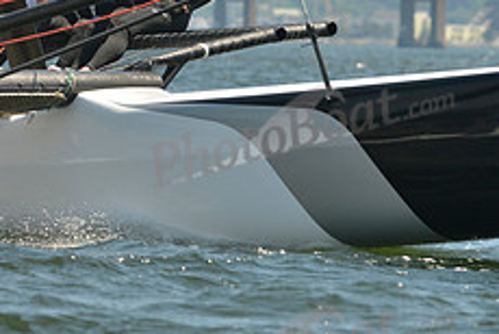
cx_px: 39
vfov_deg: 2.3
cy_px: 49
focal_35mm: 604
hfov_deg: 3.4
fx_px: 8383
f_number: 5.6
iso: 280
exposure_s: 1/1250
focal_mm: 240
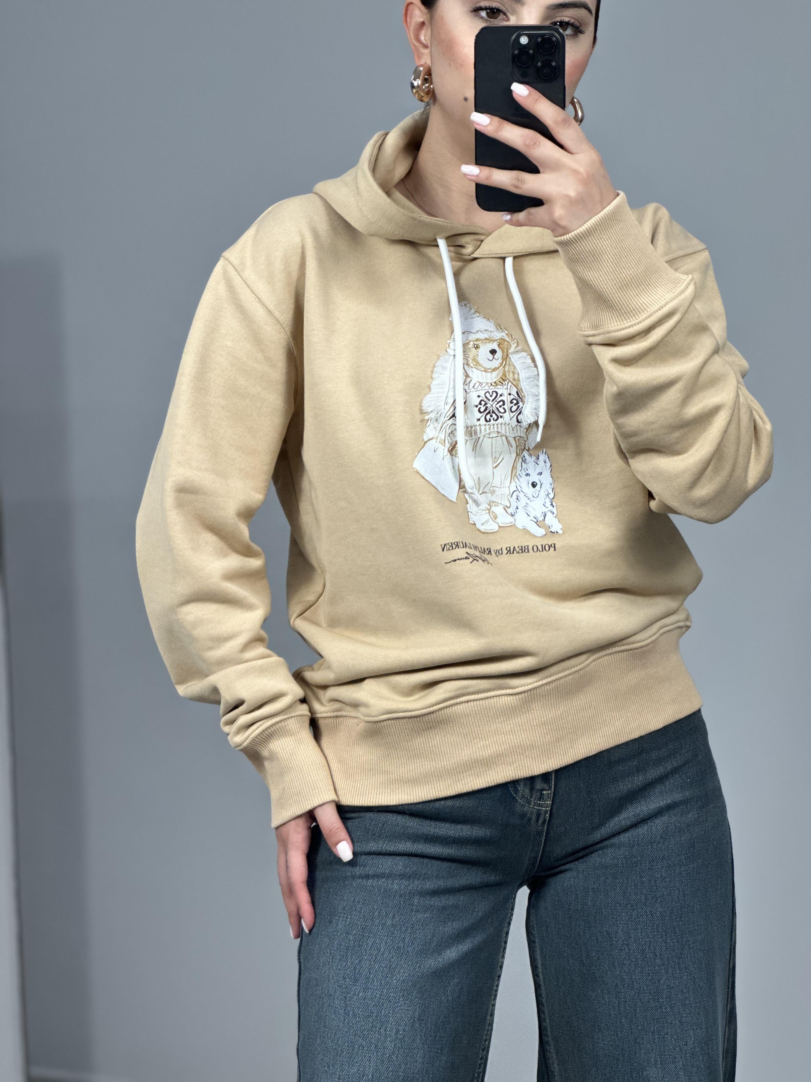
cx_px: 406
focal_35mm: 77
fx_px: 2405
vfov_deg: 25.3
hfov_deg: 19.1
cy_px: 541
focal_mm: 9
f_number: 2.8
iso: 160
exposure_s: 1/100
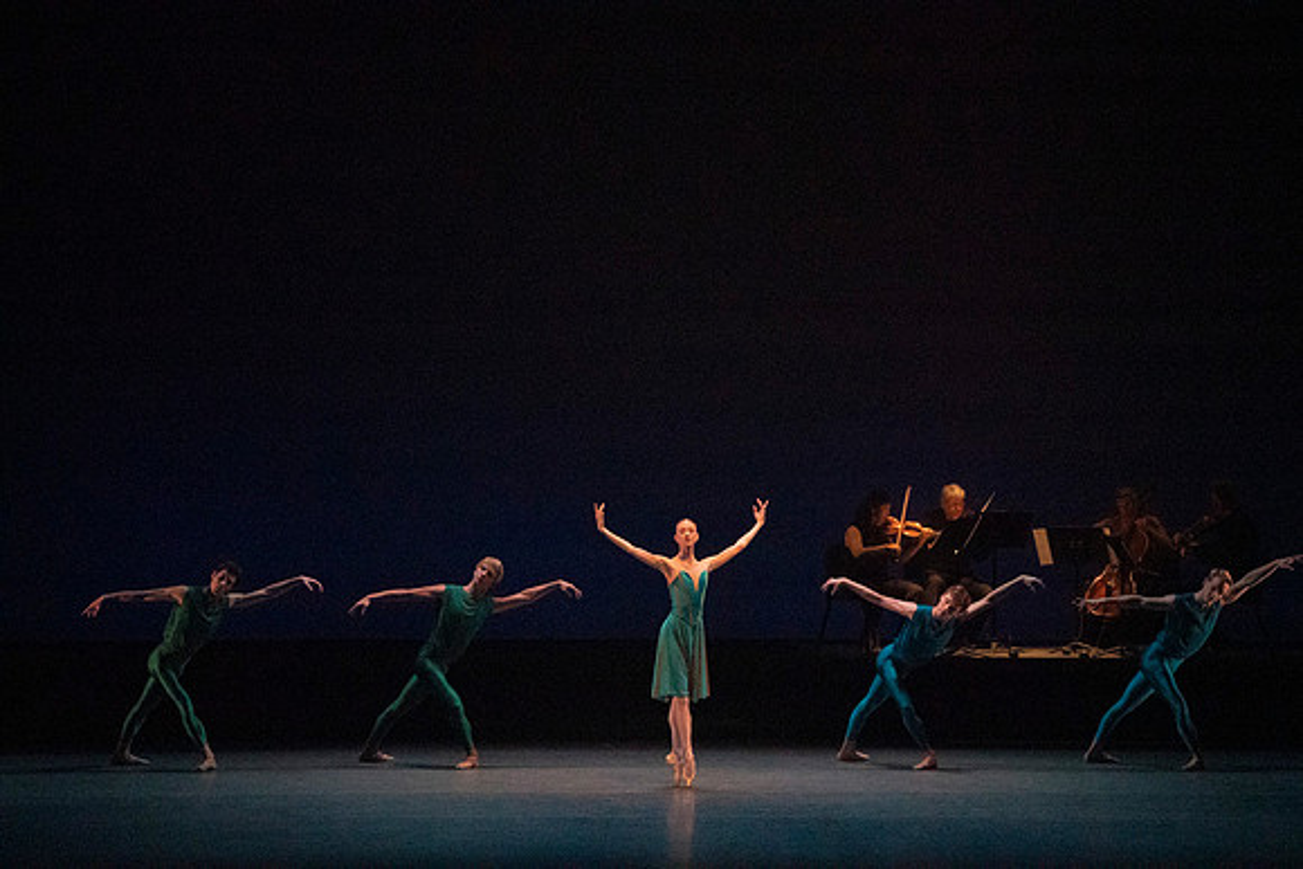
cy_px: 434
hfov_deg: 12.5
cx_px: 652
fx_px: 5937
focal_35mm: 164
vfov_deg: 8.4
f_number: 8
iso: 25600
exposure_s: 1/400
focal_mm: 164
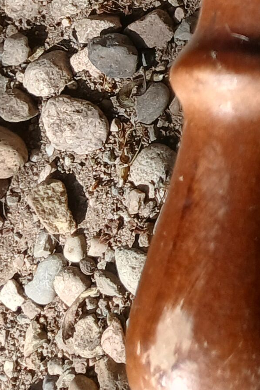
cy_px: -307
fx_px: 1344
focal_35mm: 124
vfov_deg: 14.6
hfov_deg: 9.9
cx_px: 585
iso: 20
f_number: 1.8
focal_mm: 3.98
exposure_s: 1/450
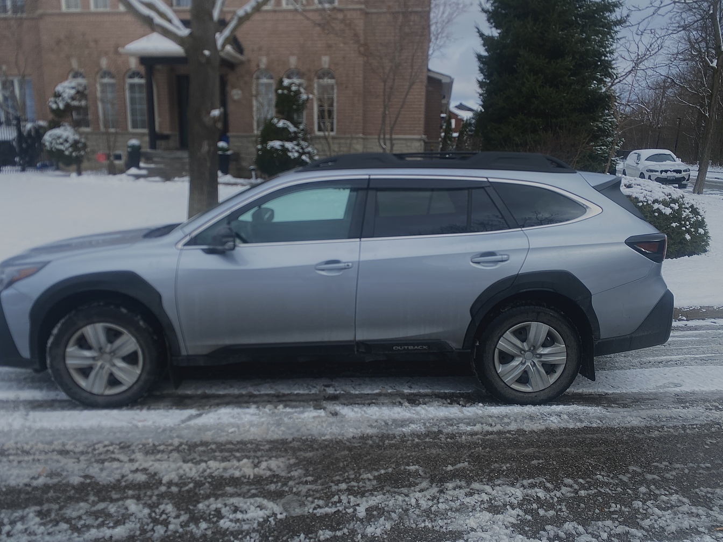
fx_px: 543
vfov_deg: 53.1
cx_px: 362
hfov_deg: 67.3
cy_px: 271
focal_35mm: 26
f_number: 1.8
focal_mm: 4.25
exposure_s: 1/1016
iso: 32
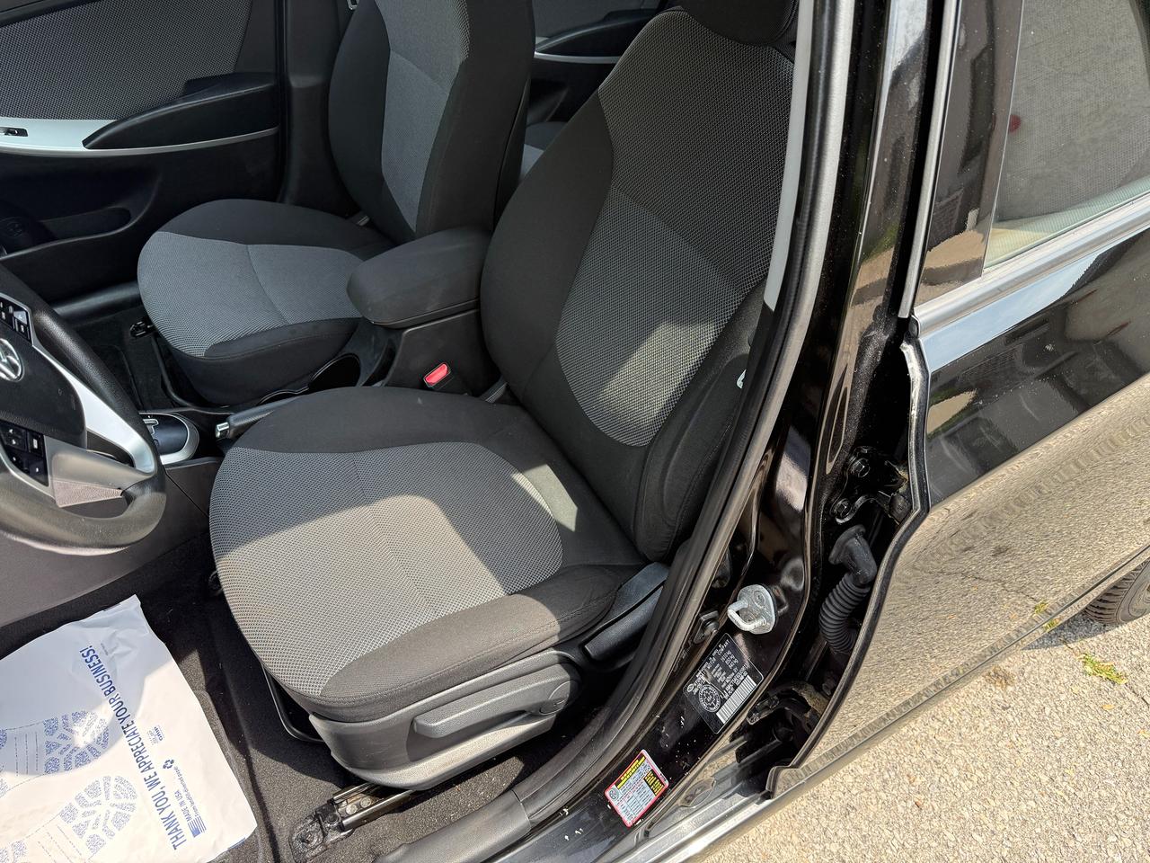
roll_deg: -4.4
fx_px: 797
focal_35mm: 24
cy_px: 432
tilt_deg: -43.1
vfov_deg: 56.8
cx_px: 575
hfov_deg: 71.6
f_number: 1.78
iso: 100
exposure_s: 1/665
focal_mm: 6.76
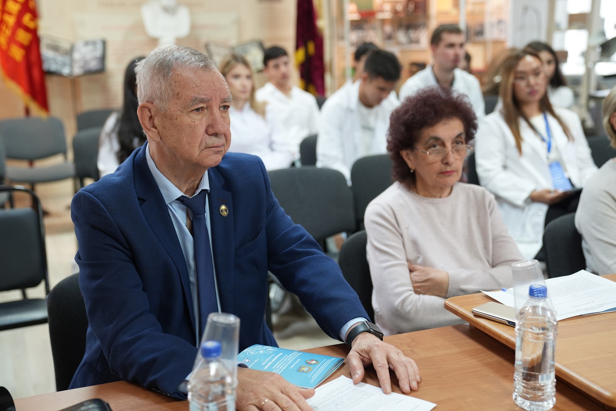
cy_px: 206
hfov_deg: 39.6
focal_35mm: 50
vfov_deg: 27.0
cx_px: 308
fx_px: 856
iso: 800
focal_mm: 50
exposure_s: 1/50
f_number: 2.8
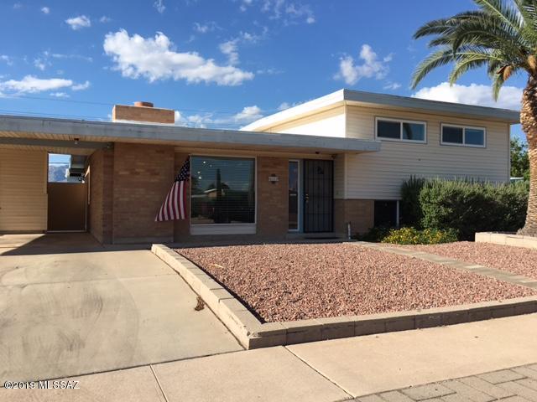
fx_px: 450
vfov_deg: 48.2
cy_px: 201
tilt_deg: +0.6
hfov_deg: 61.7
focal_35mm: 29
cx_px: 268
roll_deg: -0.8
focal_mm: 4.15
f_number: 2.2
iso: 25
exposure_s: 1/1221
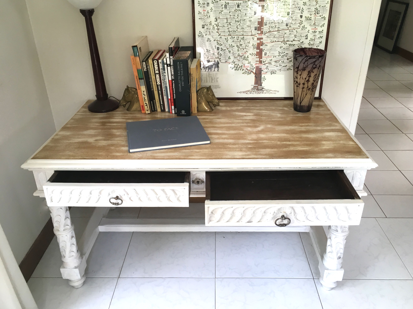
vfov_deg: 48.2
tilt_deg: -30.1
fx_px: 346
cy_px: 154
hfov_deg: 61.7
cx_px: 206
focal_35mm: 29
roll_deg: +1.0
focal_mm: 4.15
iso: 32
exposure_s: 1/33
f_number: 2.2
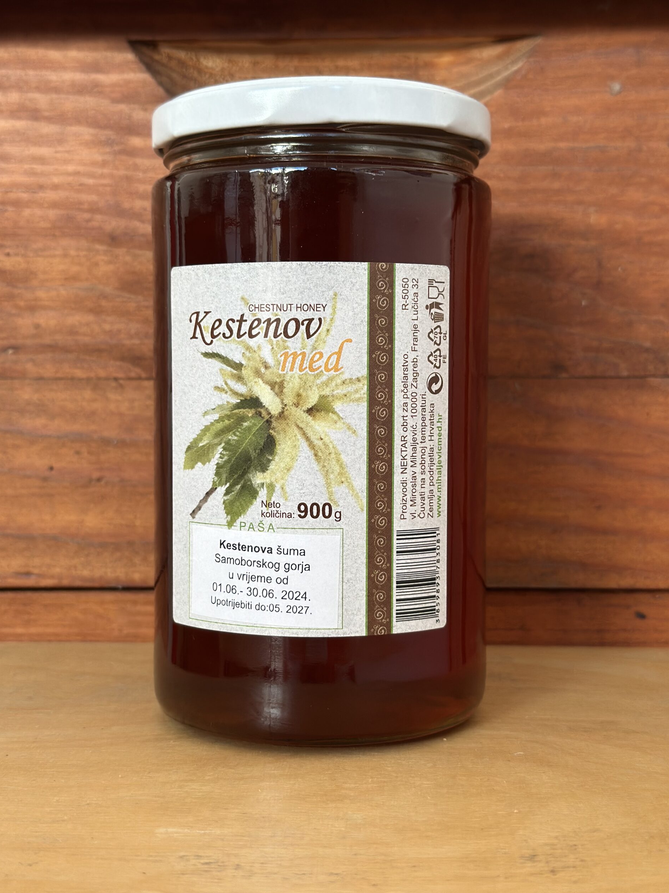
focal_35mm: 49
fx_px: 1263
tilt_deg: -3.2
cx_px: 334
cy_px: 450
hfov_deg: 29.7
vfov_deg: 38.9
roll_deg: -0.5
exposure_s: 1/111
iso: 125
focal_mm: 6.86
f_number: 1.78
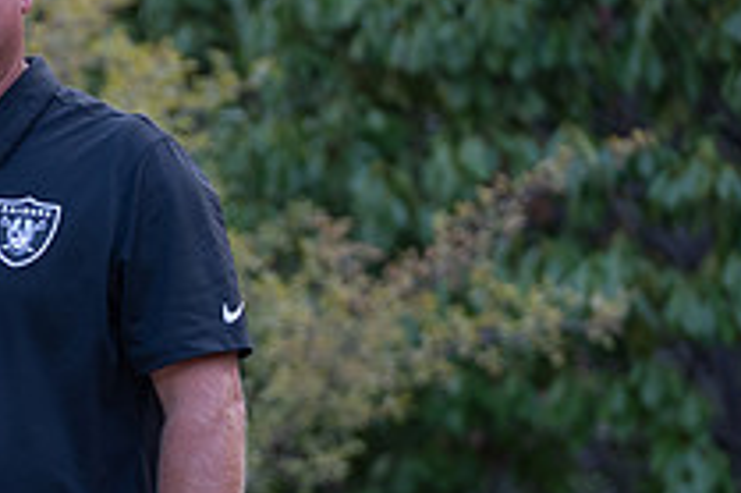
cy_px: 431
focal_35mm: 300
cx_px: -142
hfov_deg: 6.8
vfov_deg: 4.6
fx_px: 6170
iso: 640
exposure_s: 1/320
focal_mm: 108
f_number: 2.8
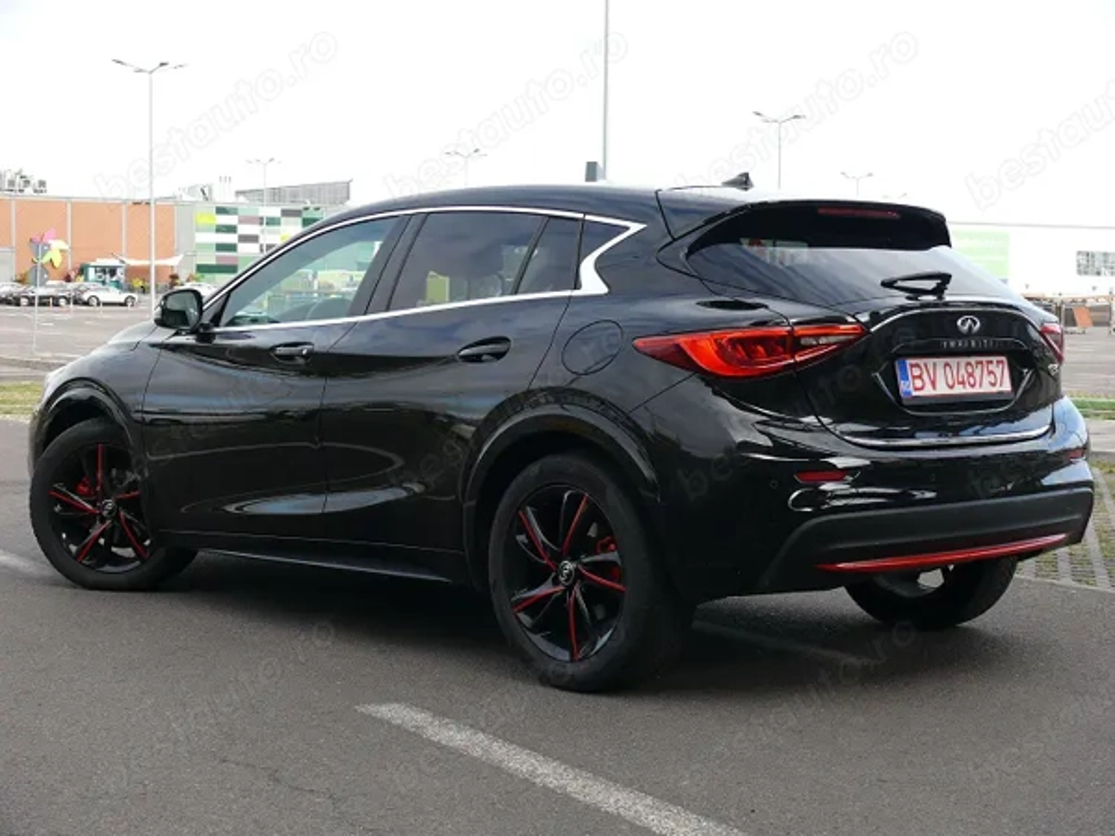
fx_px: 1933
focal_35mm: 60
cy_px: 418
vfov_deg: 24.4
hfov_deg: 32.2
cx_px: 558
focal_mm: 12.7
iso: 100
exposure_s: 1/200
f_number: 4
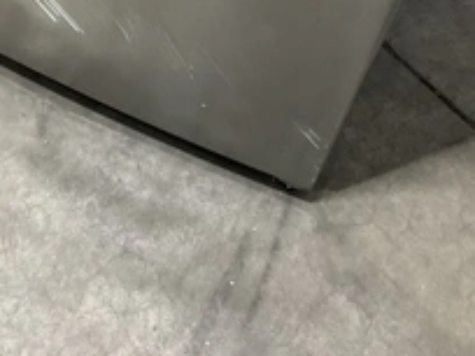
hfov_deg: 33.8
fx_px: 782
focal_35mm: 57
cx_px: 214
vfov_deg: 24.8
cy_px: 26
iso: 400
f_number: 1.8
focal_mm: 3
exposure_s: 1/30
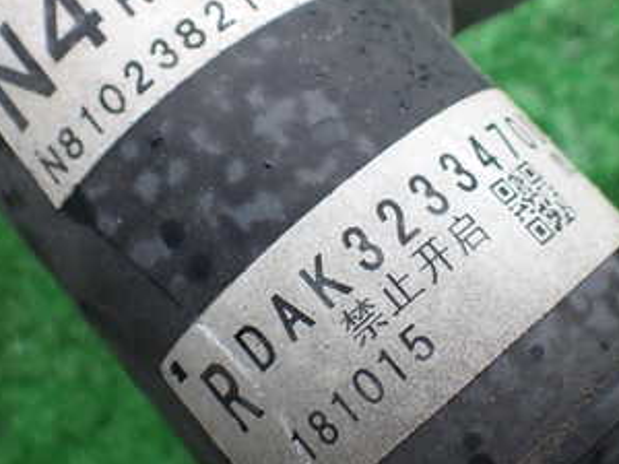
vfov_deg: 24.3
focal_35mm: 60
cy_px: 159
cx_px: 307
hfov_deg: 32.2
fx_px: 1073
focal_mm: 5.4
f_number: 2.3
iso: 100
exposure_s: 1/125
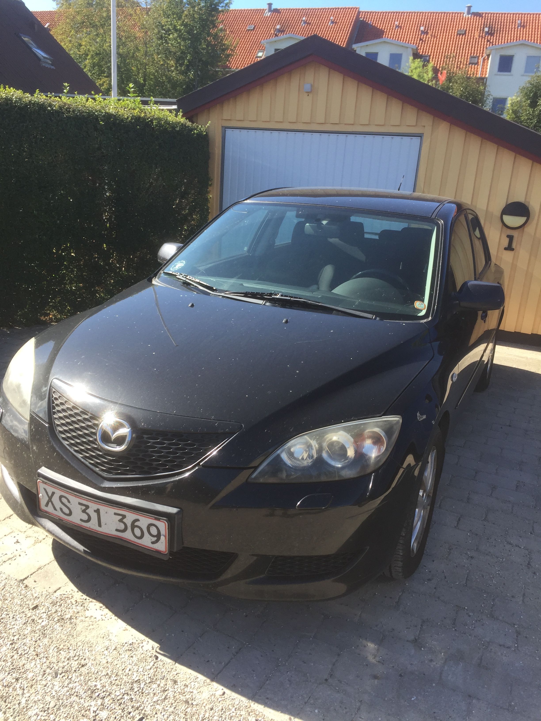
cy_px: 360
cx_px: 270
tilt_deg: -16.4
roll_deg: -4.5
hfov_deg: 48.2
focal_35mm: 29
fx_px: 604
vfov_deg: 61.7
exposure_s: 1/590
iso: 32
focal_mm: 4.15
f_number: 2.2
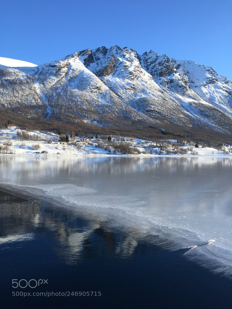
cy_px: 154
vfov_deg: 61.7
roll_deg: -0.8
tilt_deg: +1.9
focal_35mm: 29
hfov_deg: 48.2
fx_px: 259
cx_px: 116
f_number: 2.2
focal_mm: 4.15
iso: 32
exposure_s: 1/860
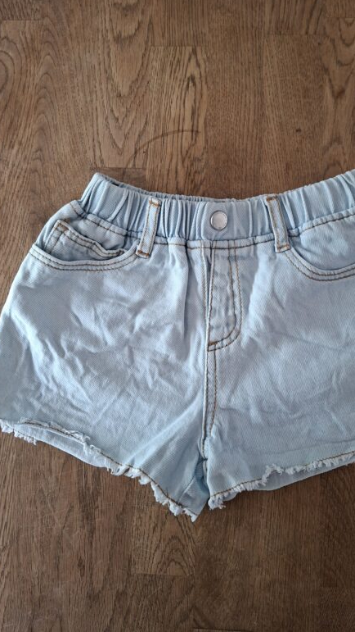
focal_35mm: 26
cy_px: 306
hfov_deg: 44.2
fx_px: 435
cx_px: 211
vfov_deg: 71.9
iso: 320
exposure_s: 1/33
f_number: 1.8
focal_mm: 5.54
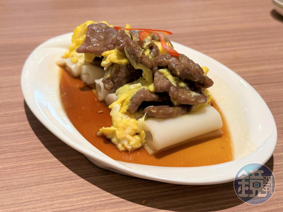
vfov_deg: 30.3
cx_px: 142
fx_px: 392
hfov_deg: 39.7
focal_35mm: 48
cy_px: 106
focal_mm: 6.86
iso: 80
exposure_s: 1/57
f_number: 1.78
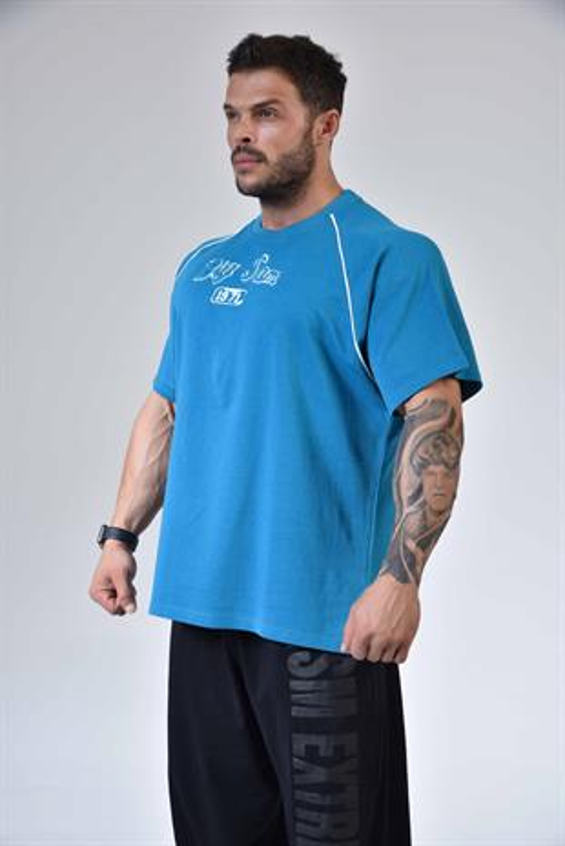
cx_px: 282
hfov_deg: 17.5
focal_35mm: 78
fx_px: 1833
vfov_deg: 26.0
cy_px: 423
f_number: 11
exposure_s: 1/100
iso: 200
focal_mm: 78
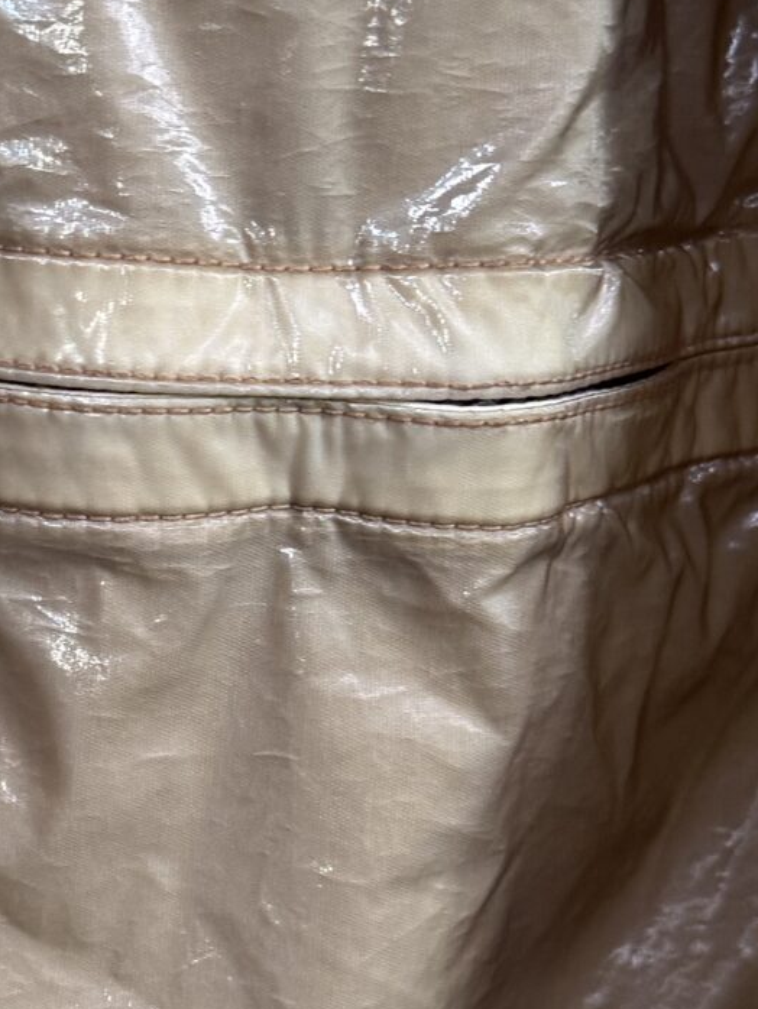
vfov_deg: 22.2
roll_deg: +0.1
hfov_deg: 16.4
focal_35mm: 88
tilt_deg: -9.2
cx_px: -27
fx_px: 2568
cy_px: 555
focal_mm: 6.76
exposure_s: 1/51
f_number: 1.78
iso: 250
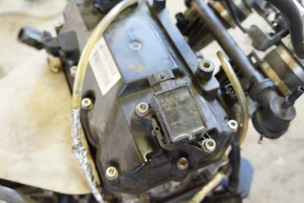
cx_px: 152
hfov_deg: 59.5
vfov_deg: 41.7
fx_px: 266
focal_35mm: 32
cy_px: 102
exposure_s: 1/30
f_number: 4
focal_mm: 21
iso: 3200
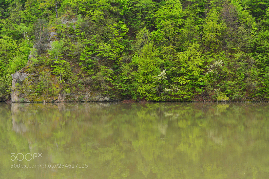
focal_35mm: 82
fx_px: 616
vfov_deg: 16.5
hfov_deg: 24.6
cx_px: 134
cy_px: 90
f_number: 10
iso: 360
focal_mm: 55
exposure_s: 1/60
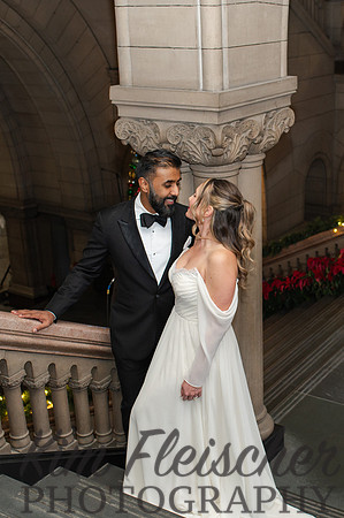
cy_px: 262
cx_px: 256
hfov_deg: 24.8
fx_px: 774
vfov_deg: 37.0
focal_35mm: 54
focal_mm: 35
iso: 1000
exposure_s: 1/200
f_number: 3.5
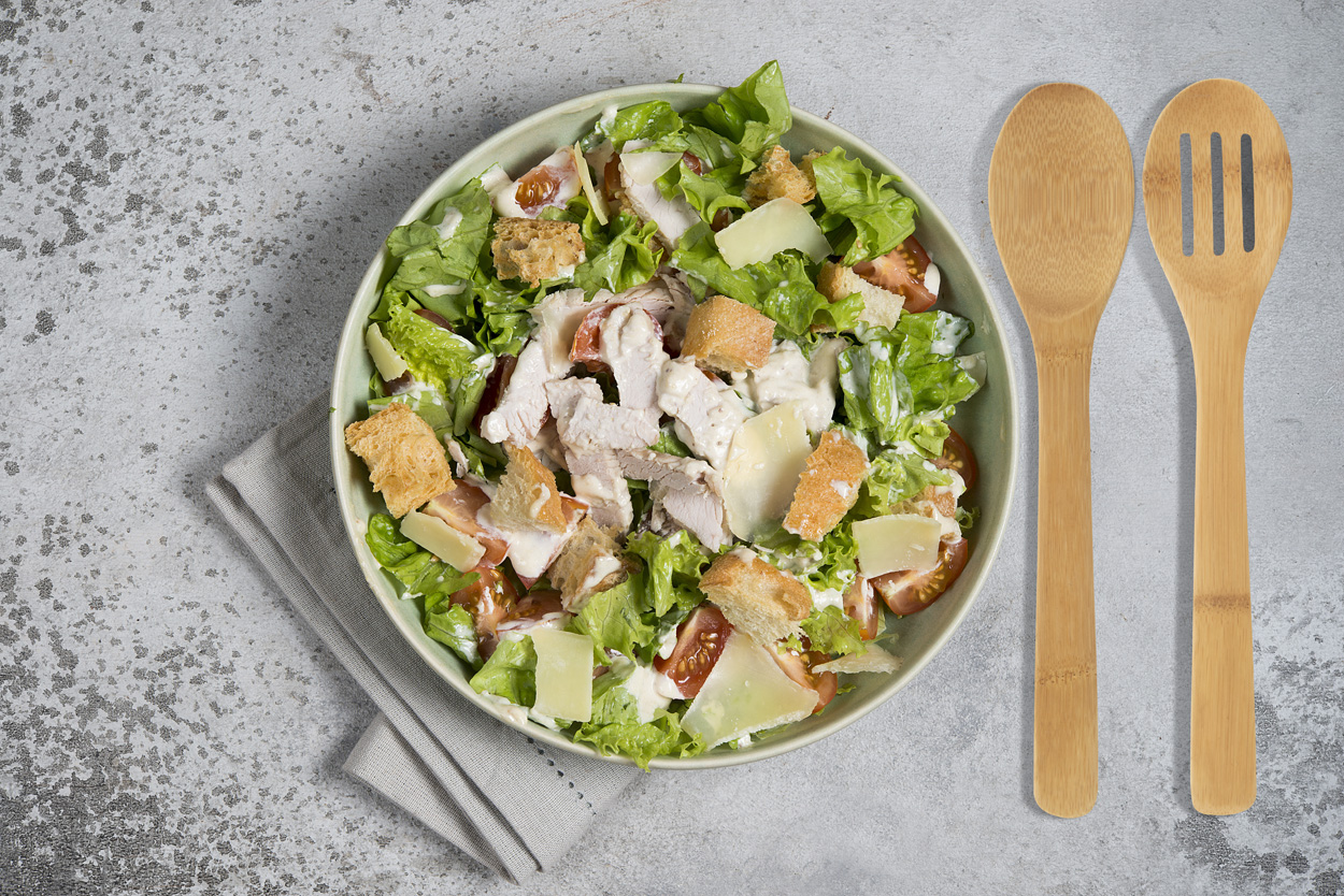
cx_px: 672
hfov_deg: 33.4
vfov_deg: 22.6
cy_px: 448
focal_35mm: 60
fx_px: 2240
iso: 200
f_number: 11
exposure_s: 1/125
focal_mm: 60
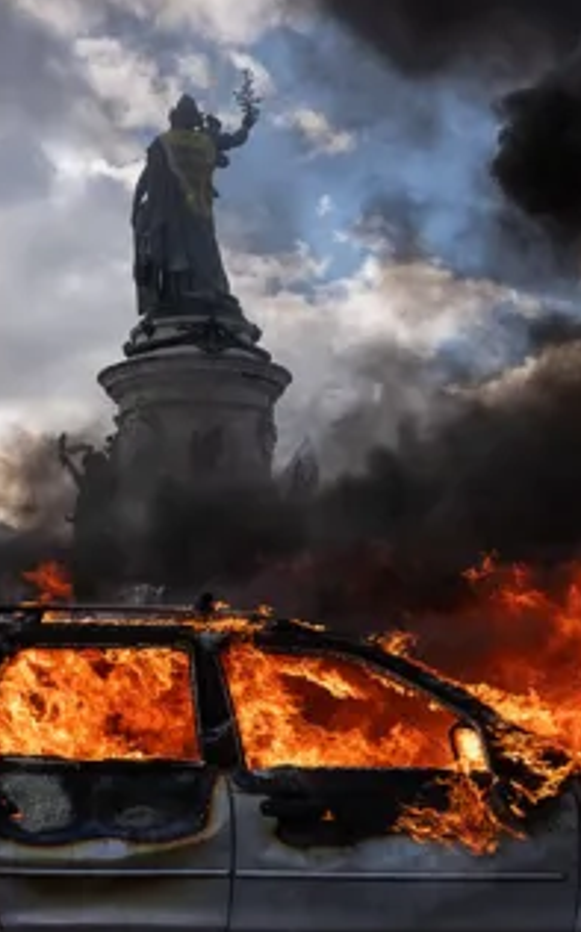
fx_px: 1599
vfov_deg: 32.4
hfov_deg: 20.6
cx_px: 321
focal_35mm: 63
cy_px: 554
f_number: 5.6
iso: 1250
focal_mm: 31
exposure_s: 1/4000
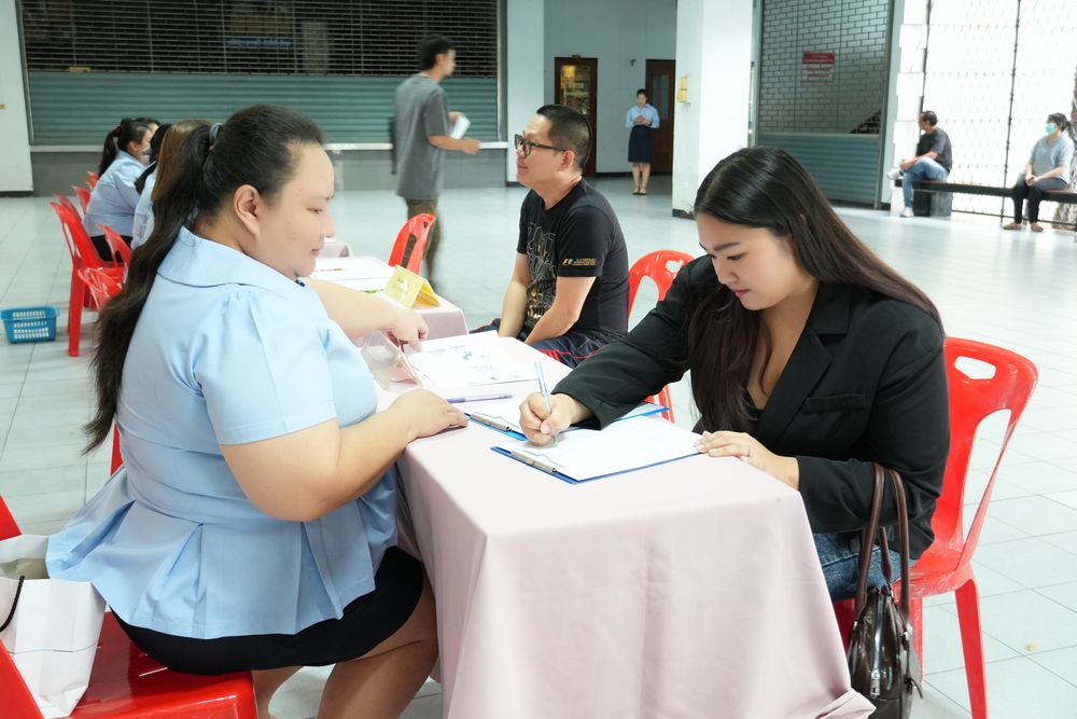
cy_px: 360
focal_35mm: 38
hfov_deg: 51.3
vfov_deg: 35.5
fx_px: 1122
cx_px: 538
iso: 1600
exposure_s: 1/20
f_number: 4
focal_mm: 25
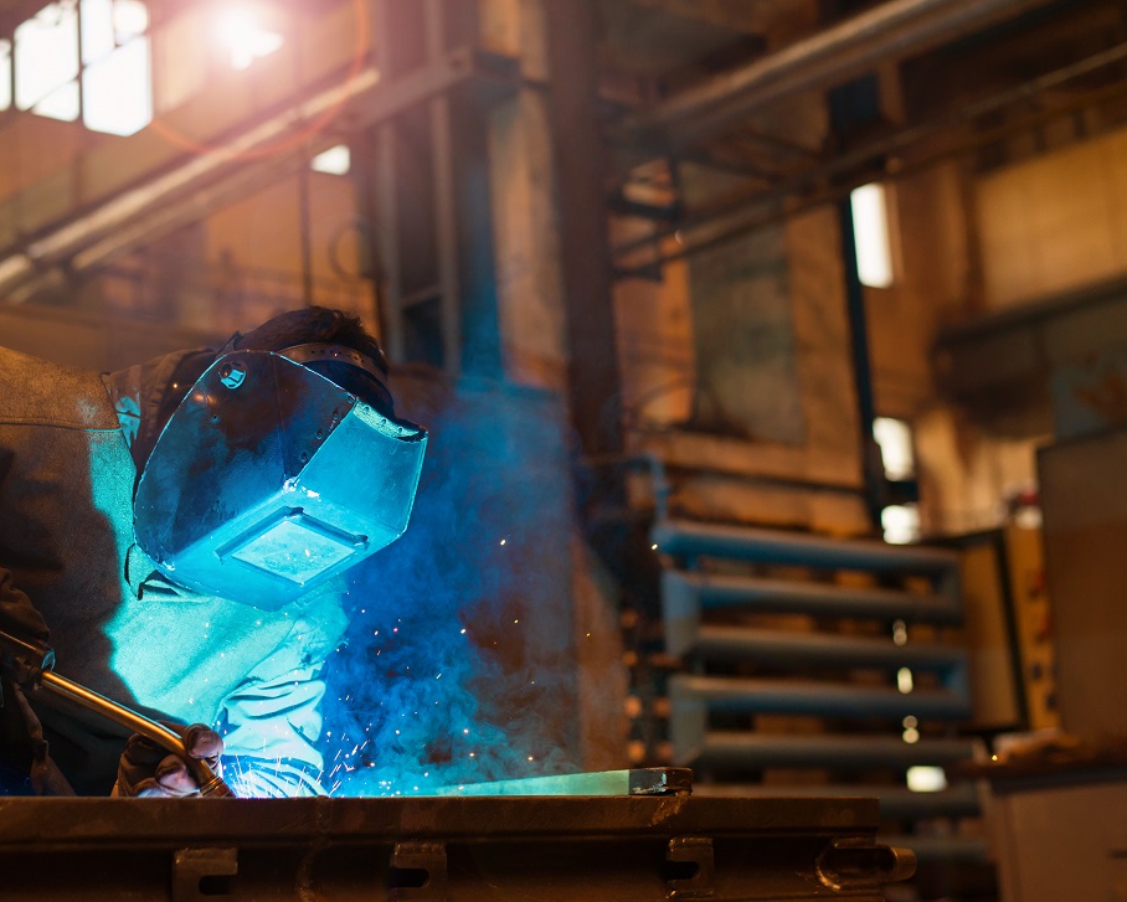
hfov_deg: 30.4
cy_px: 414
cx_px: 423
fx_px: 2069
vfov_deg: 24.6
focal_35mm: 62
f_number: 3.2
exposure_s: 1/640
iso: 800
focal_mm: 50
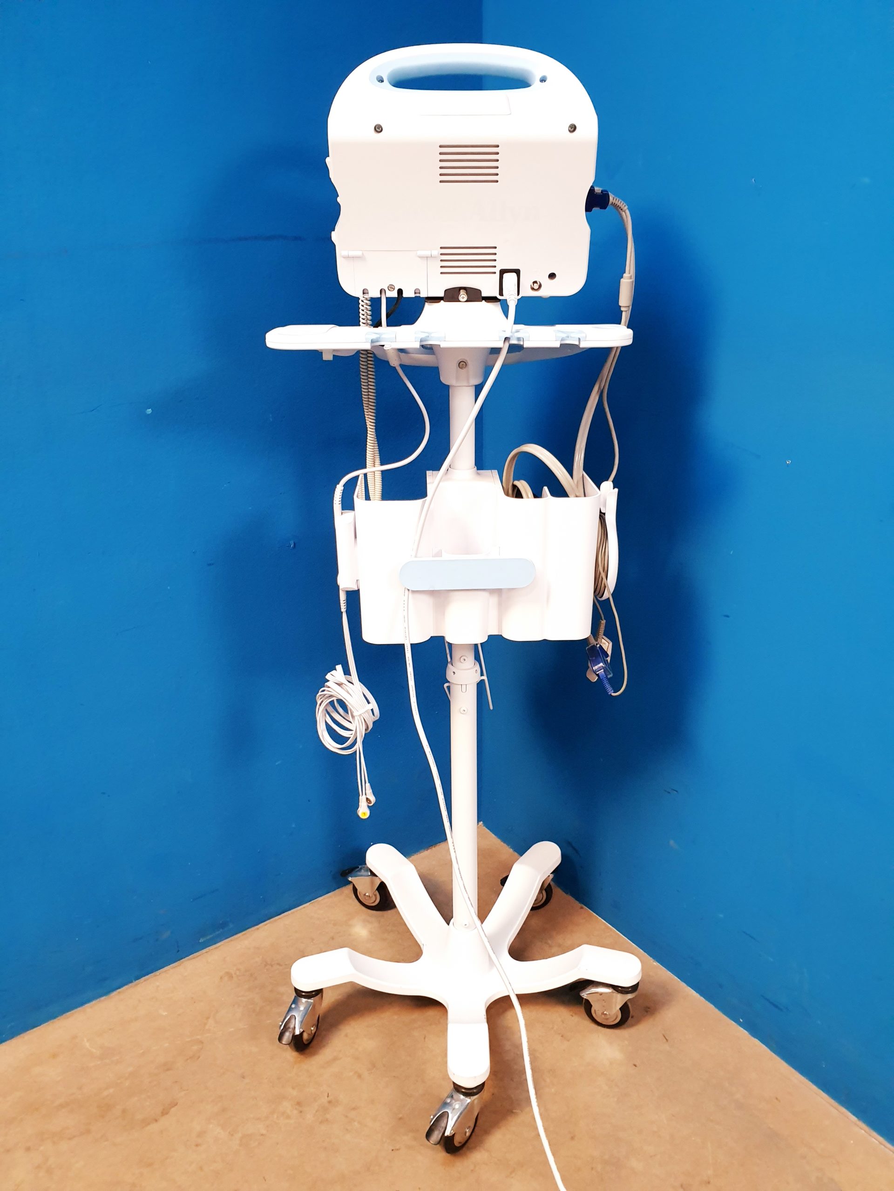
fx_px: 895
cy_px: 596
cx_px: 447
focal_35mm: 26
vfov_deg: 67.3
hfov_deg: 53.1
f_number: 2.4
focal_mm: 4.3
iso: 400
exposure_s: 1/50
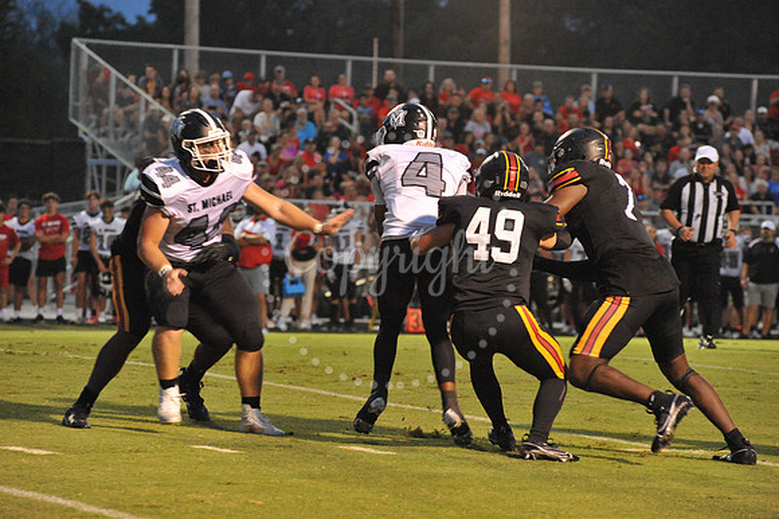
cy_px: 260
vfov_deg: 6.9
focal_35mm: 200
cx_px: 390
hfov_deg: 10.3
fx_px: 4325
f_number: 5.6
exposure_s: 1/200
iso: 6400
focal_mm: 200
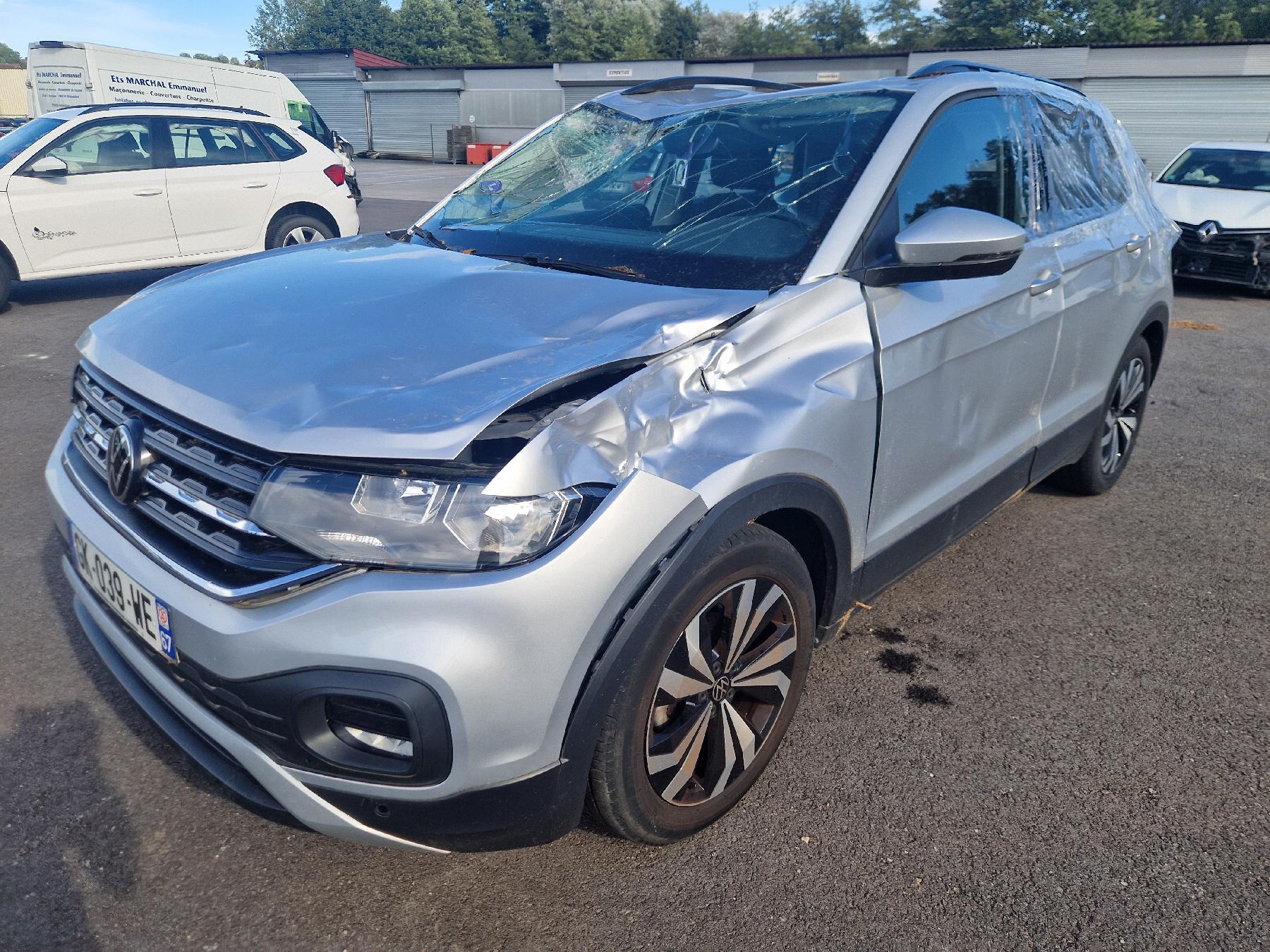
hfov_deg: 73.9
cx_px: 635
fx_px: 844
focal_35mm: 23
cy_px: 476
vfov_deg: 58.9
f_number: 1.8
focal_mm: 5.4
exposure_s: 1/714
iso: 50
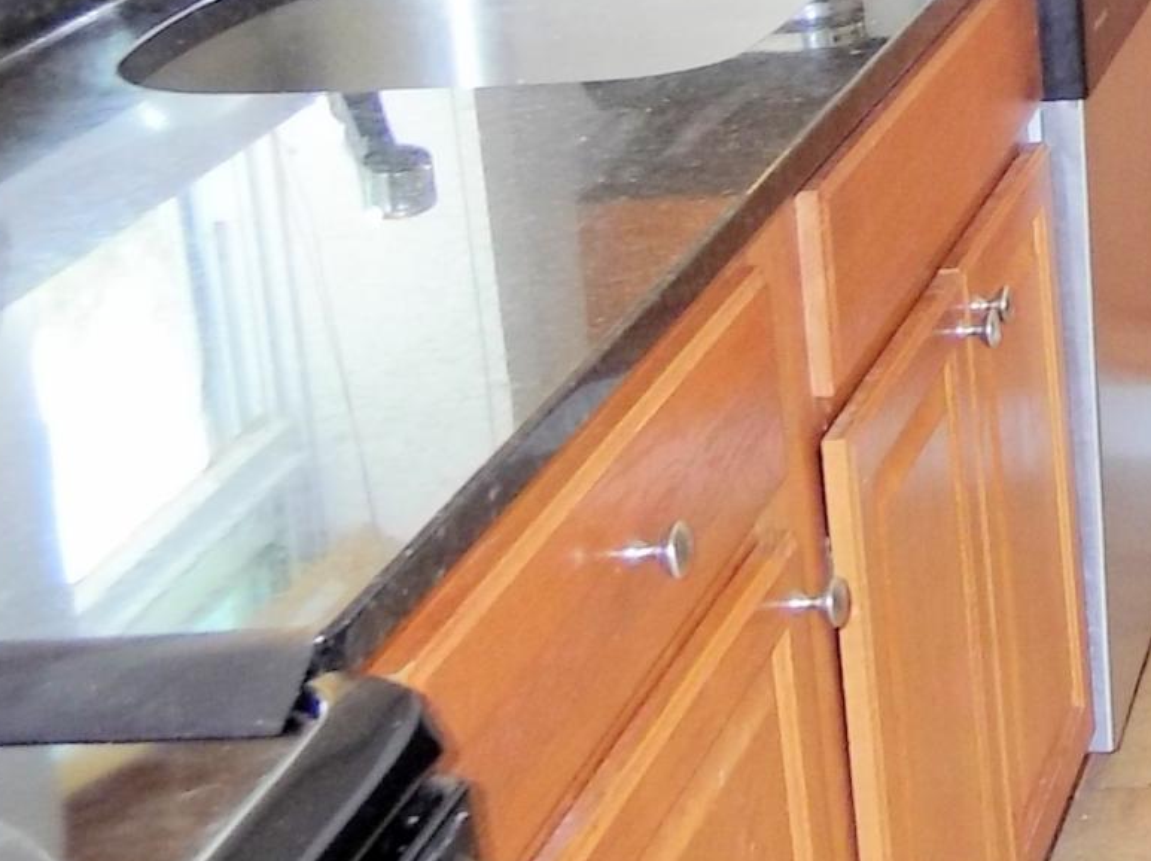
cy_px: -149
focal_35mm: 97
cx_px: 1951
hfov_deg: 17.3
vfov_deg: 14.8
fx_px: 3222
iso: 180
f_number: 3.5
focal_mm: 4.5
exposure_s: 1/60
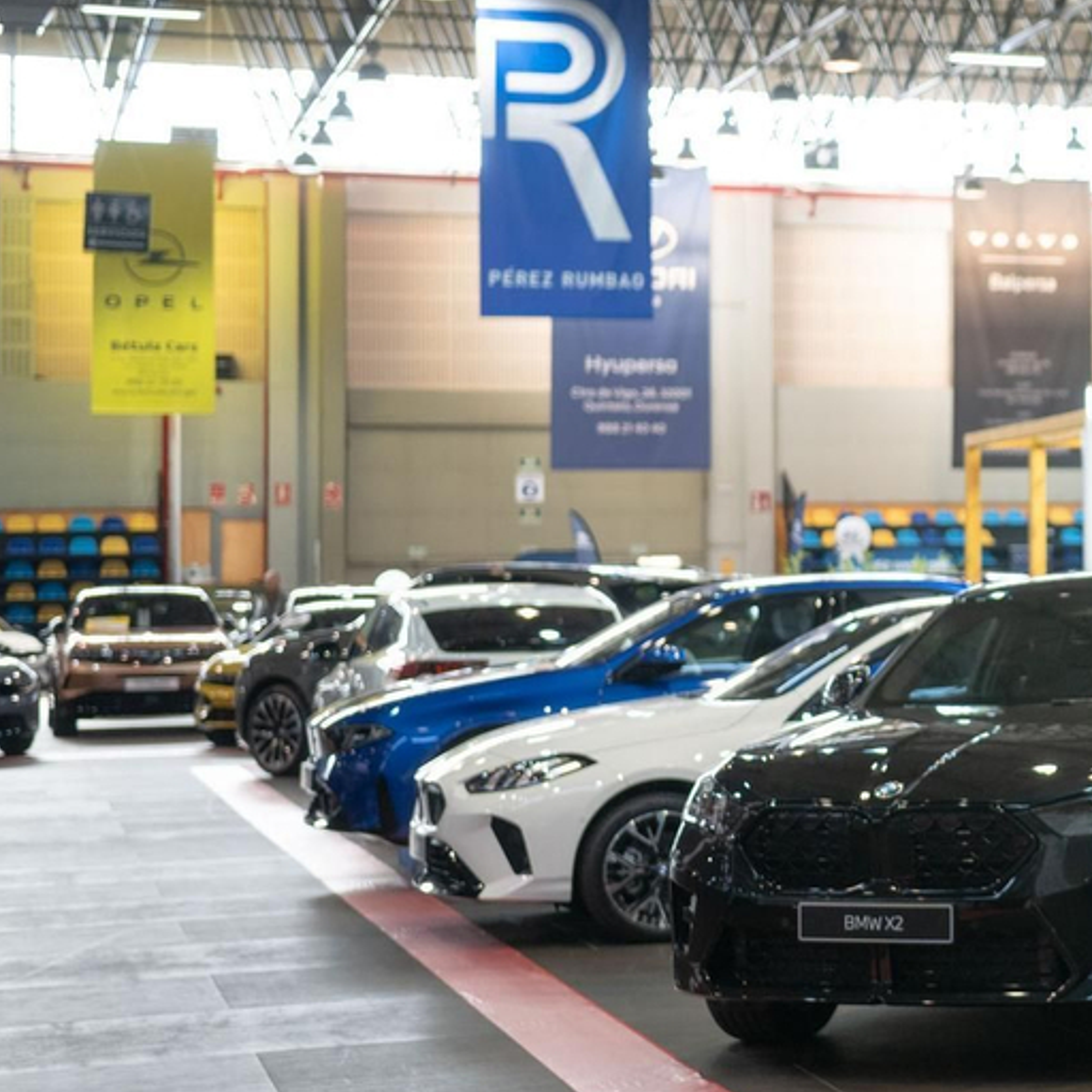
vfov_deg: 18.7
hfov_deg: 16.8
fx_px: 3319
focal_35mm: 93
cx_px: 1681
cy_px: 437
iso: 320
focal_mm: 35
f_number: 1.4
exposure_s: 1/320
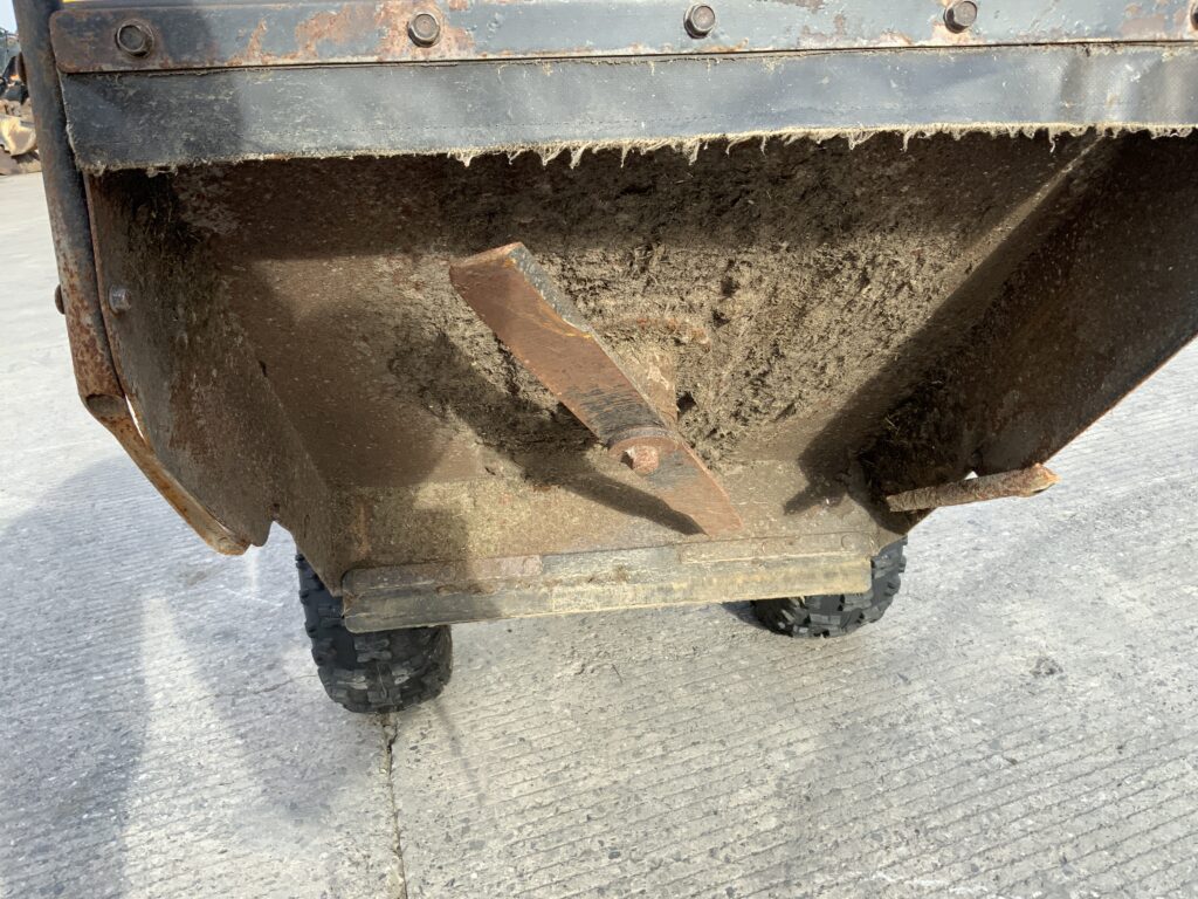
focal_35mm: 29
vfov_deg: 48.2
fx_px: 1004
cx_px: 599
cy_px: 450
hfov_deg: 61.7
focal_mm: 3
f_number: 1.8
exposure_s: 1/229
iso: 16
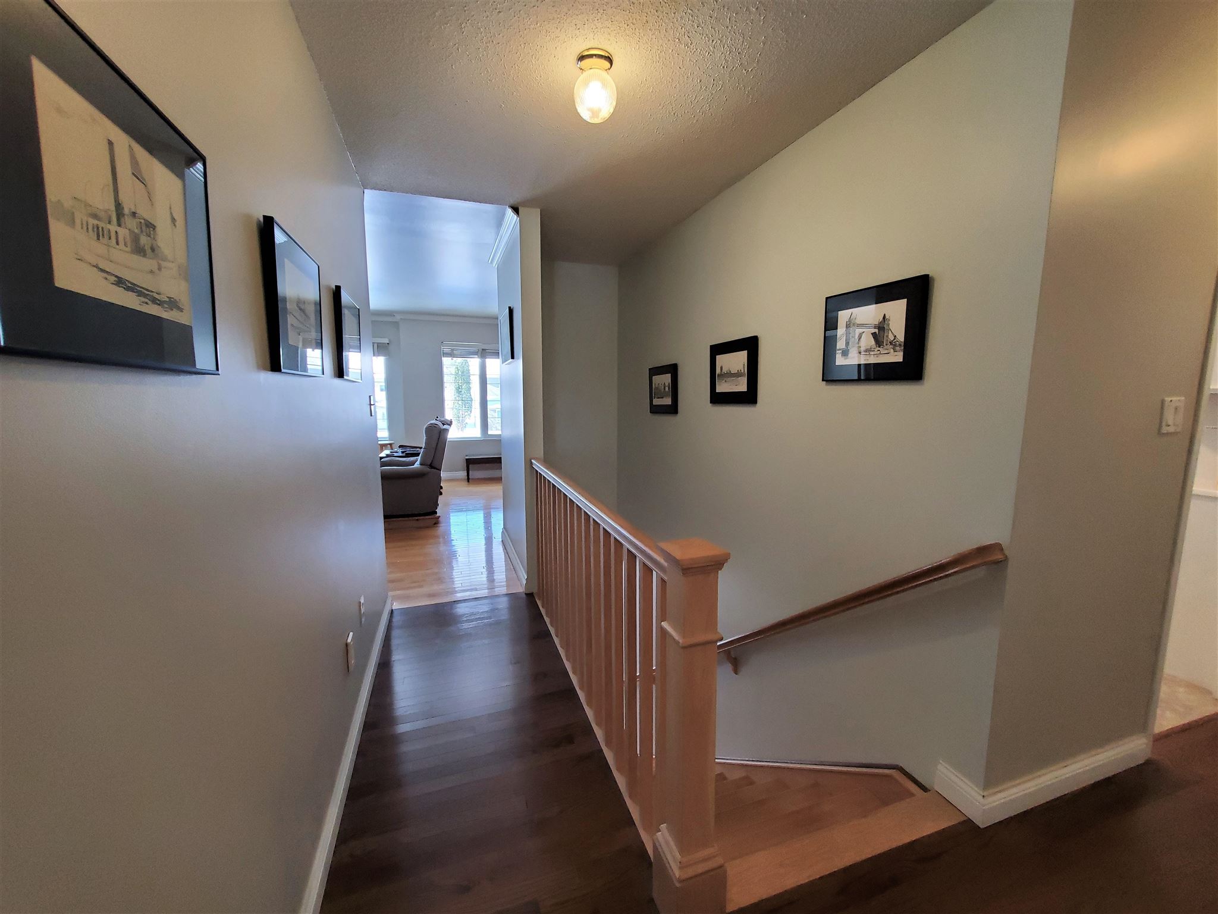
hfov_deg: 106.2
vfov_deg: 89.9
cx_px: 609
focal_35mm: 13
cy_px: 457
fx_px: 457
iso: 250
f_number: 2.2
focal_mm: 1.8
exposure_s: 1/60
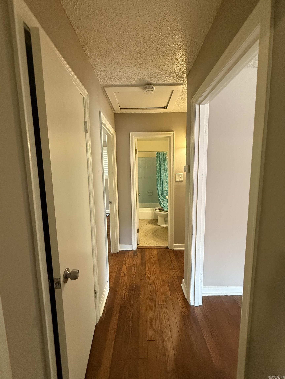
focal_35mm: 14
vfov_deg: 102.1
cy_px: 190
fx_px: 154
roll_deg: -0.1
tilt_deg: -5.4
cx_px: 142
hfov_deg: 85.7
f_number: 2.2
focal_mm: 2.22
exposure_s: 1/60
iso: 640
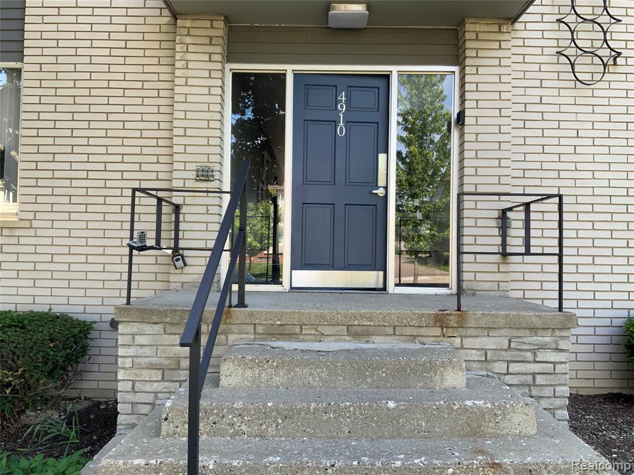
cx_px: 317
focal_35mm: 29
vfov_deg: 48.2
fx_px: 531
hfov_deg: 61.7
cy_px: 238
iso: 16
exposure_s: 1/135
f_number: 1.8
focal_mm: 3
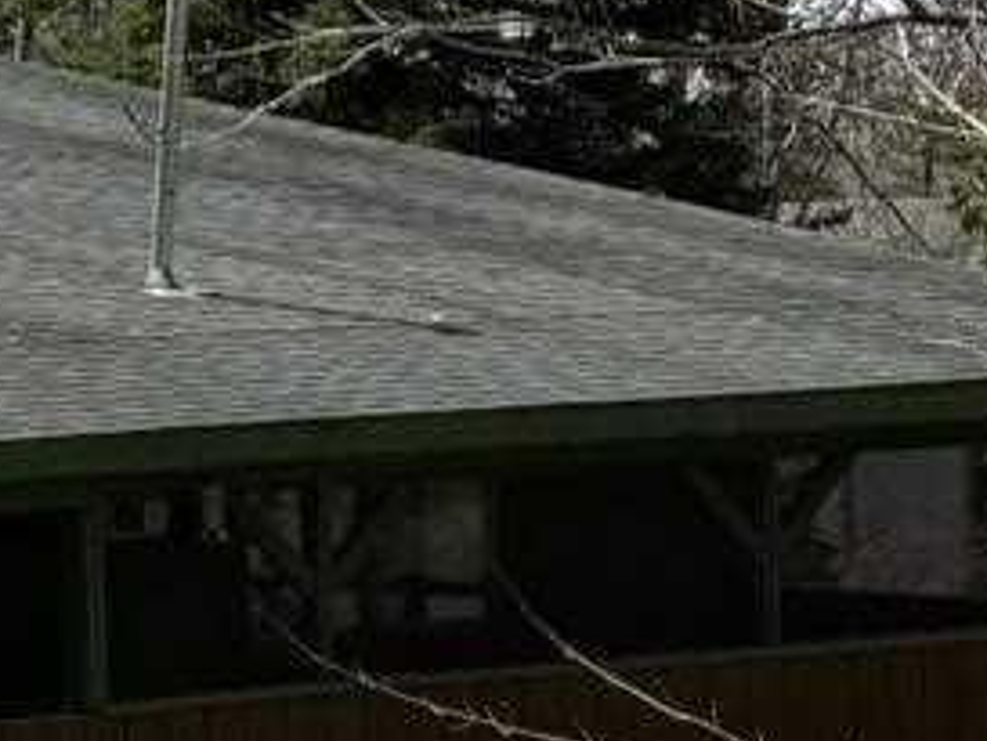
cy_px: 524
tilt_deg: -3.6
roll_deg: +0.6
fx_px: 5135
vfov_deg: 8.2
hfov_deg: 10.0
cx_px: -1128
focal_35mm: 180
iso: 80
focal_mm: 6.76
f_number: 1.78
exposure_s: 1/4049
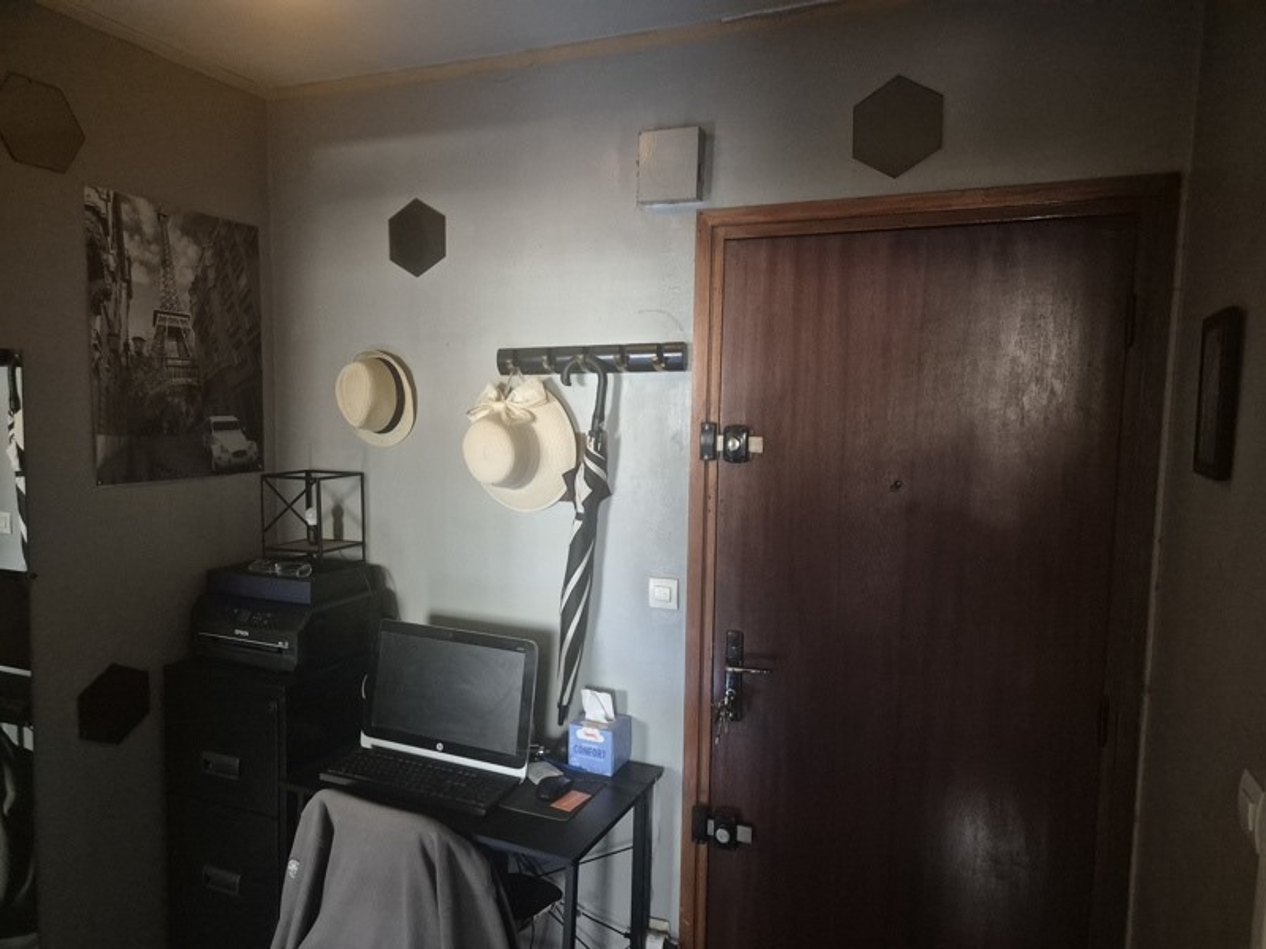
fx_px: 841
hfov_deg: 73.9
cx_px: 633
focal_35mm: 23
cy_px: 474
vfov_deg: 58.9
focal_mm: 5.4
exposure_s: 1/100
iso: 1600
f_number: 1.8
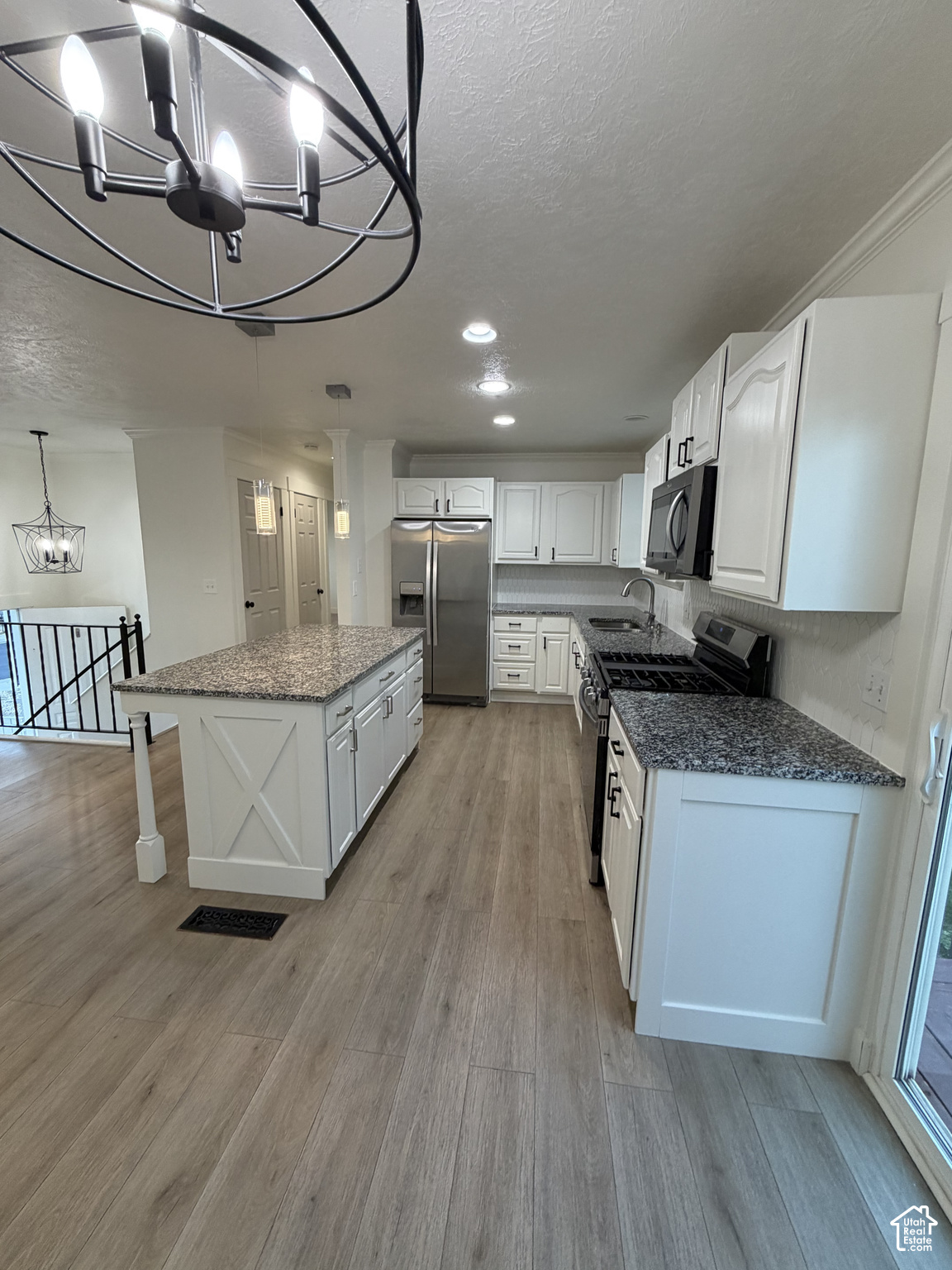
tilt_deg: -9.0
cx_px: 476
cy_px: 635
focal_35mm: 14
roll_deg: -1.3
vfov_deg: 102.1
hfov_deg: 85.7
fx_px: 513
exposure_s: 1/120
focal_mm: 2.22
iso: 200
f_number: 2.2
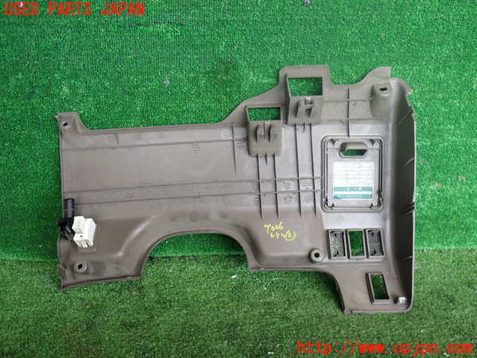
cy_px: 179
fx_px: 413
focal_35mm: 30
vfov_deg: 46.8
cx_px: 238
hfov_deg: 60.0
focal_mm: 5.4
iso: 200
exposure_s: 1/100
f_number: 2.3
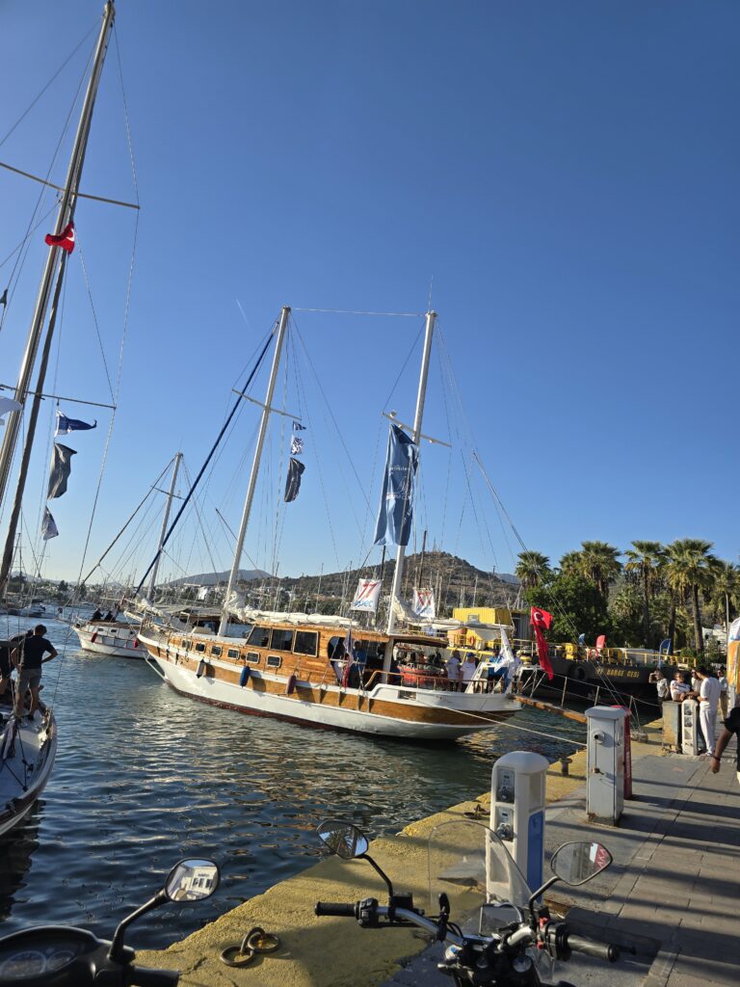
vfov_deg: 73.9
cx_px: 370
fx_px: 656
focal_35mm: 23
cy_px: 494
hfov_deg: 58.9
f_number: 1.7
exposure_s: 1/775
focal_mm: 6.3
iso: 12
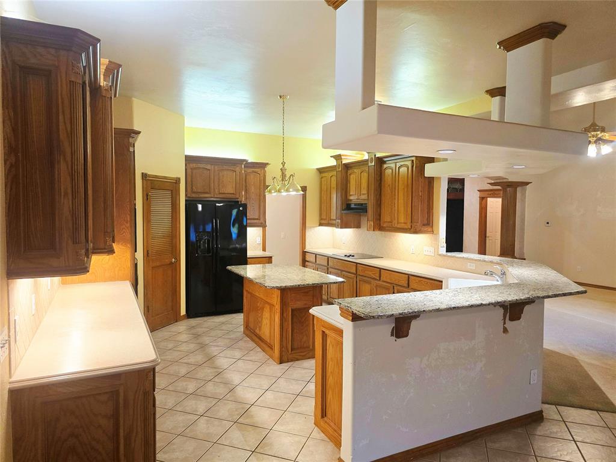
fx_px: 409
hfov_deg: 73.9
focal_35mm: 23
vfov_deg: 58.9
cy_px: 231
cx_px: 308
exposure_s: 1/120
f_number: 1.7
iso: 320
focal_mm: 6.3
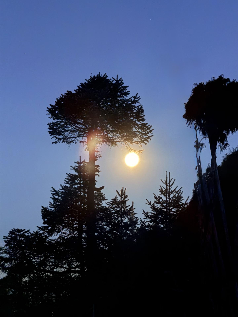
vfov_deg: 16.4
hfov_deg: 12.3
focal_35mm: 120
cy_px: 158
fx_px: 1100
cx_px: 119
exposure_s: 1/2
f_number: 2.8
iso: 500
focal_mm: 15.66
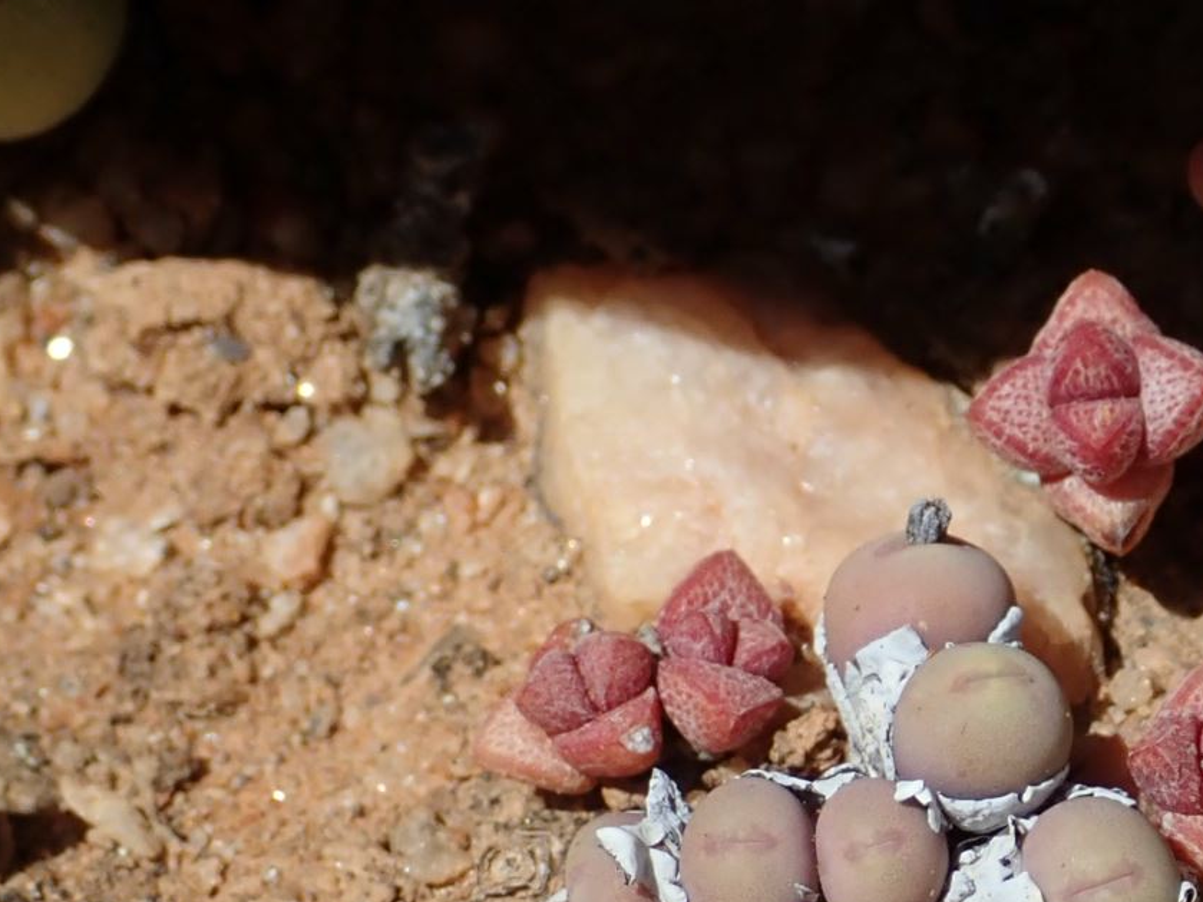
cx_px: 822
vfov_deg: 9.5
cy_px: 938
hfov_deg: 12.7
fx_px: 5386
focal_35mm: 155
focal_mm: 11.78
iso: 100
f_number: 5
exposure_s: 1/640
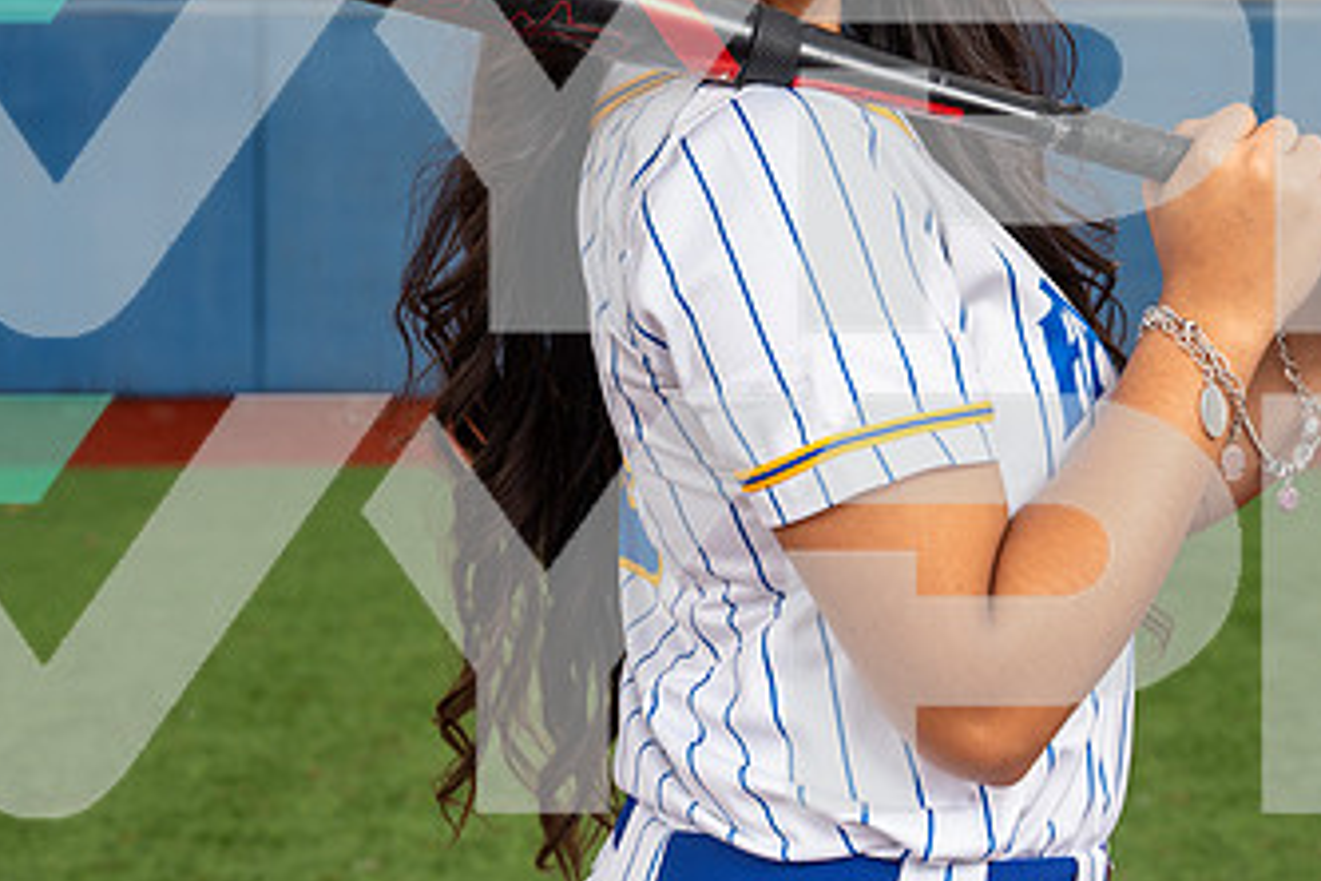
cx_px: 722
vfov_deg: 14.4
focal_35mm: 94
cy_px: 125
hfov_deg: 21.7
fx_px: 3449
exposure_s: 1/250
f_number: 5.6
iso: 160
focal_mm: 54
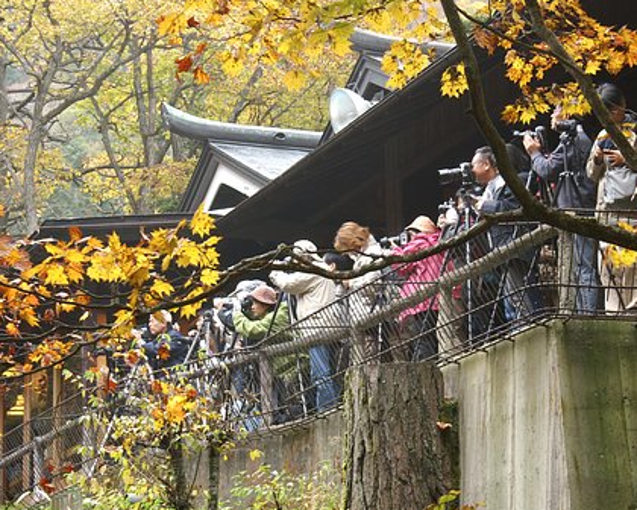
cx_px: 364
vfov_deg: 12.9
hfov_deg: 16.0
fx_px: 2262
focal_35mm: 120
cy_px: 257
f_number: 10
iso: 200
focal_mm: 70
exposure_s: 1/8
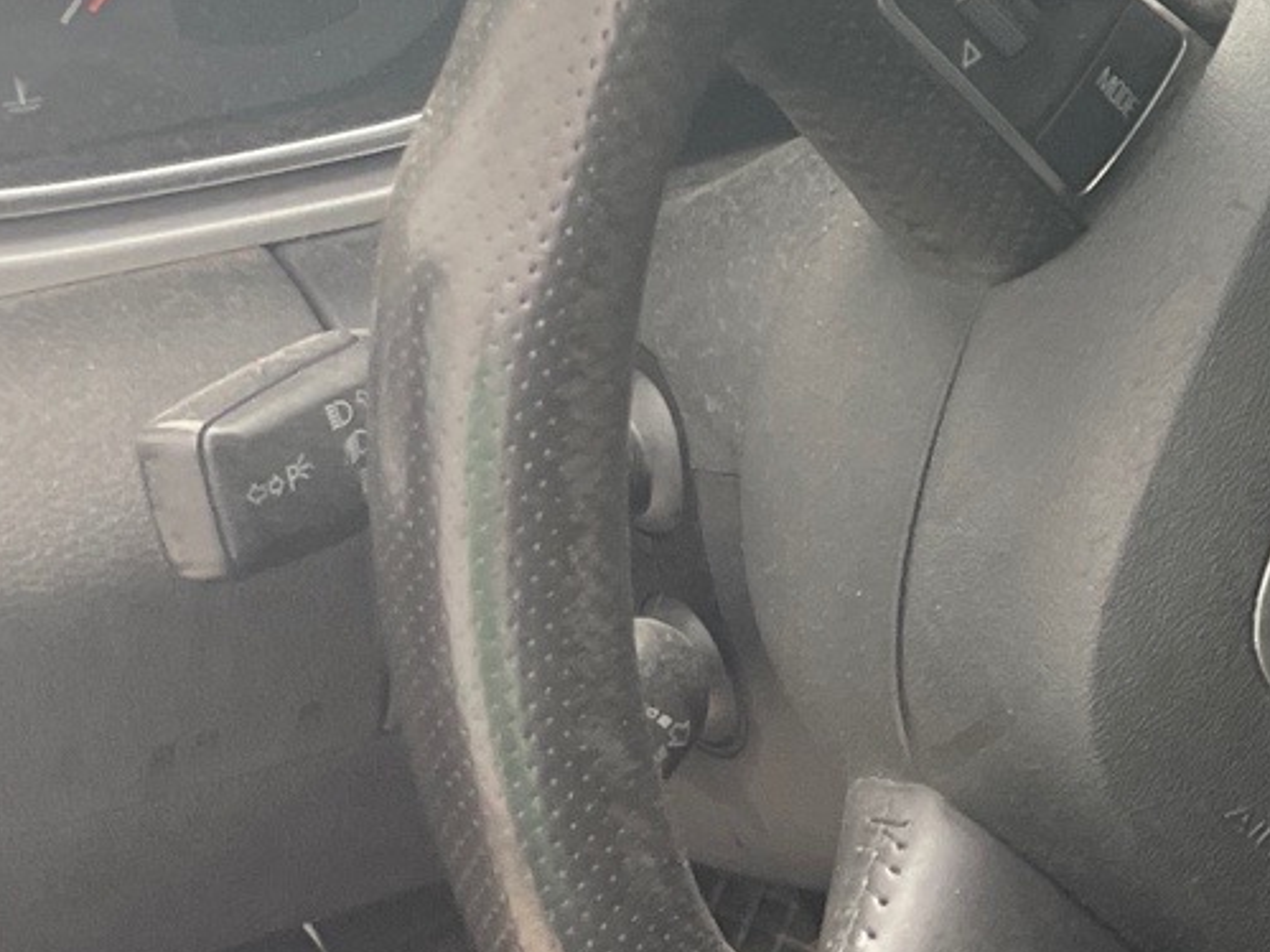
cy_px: 641
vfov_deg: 14.8
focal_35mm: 100
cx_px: 1850
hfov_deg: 17.8
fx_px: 3668
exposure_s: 1/121
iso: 100
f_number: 1.6
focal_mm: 4.2
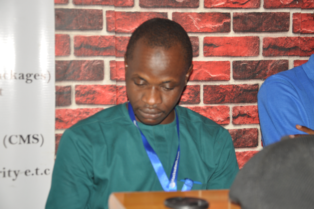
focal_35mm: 75
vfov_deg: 18.1
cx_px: 157
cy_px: 104
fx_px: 653
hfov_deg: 27.0
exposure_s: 1/60
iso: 200
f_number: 5
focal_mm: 50
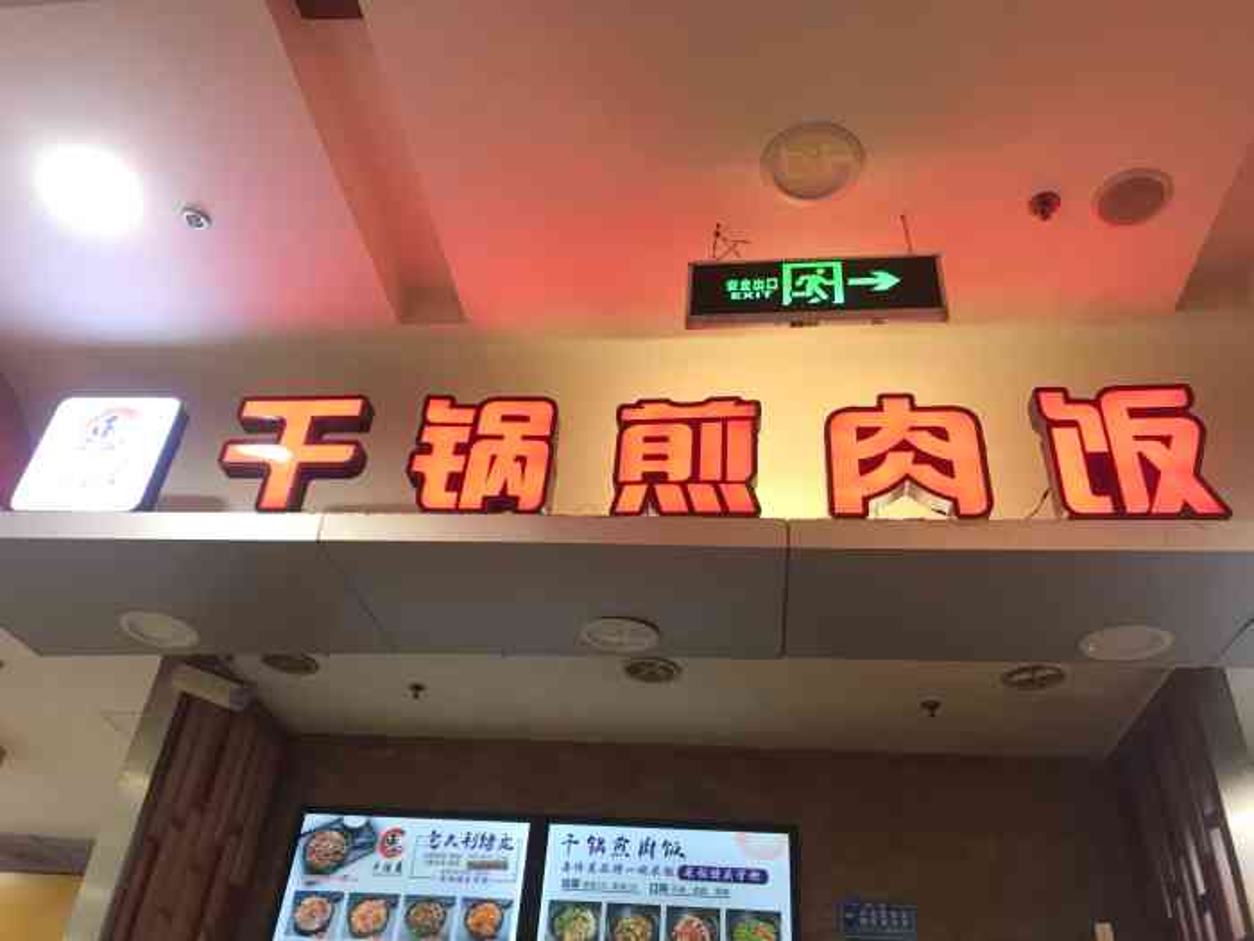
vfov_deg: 49.7
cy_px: 470
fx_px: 1014
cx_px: 627
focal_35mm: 28
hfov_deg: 63.4
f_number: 1.8
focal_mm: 3.99
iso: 32
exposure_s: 1/25
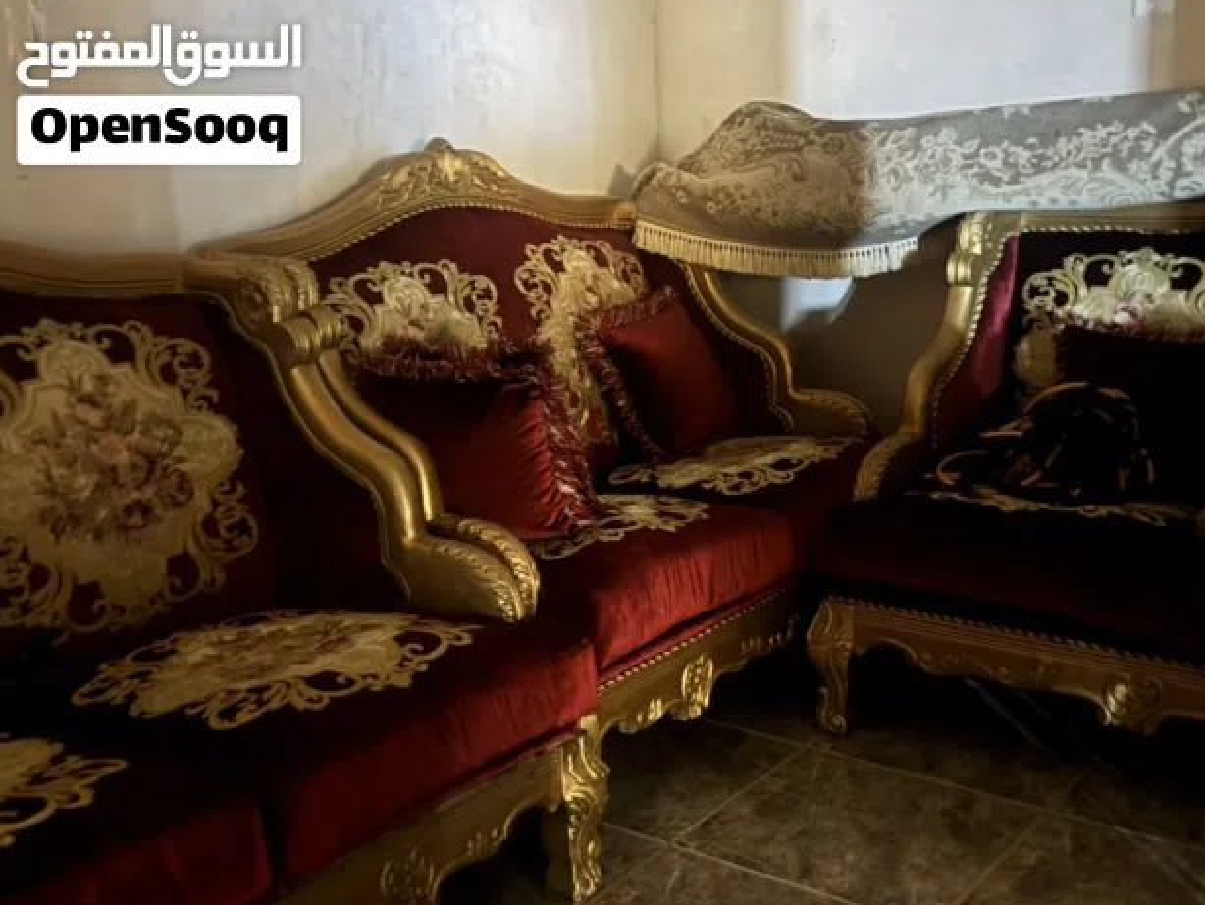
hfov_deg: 69.4
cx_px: 597
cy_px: 448
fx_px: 871
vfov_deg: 54.9
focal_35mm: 25
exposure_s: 1/2
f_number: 1.78
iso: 1600
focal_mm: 6.76
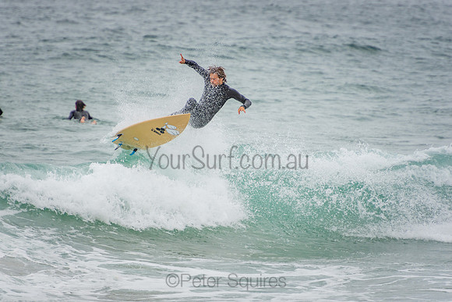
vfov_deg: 2.4
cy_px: 151
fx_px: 7346
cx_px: 226
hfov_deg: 3.5
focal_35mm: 585
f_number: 5.6
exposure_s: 1/1600
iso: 280
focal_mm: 390
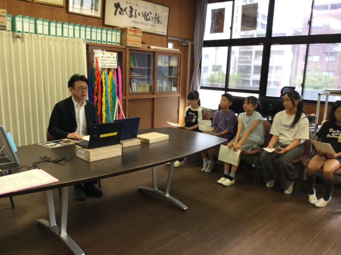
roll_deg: -2.7
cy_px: 128
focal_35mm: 31
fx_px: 305
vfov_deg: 45.4
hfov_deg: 58.4
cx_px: 170
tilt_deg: -7.4
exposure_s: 1/30
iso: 50
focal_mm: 3.3
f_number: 2.4
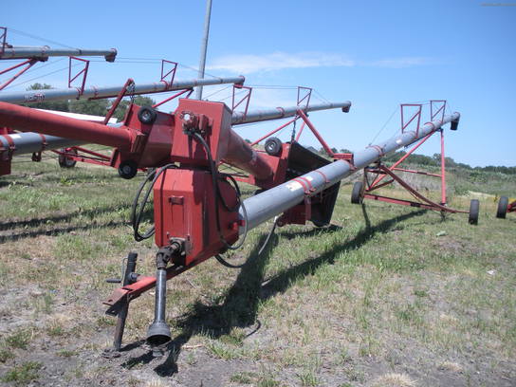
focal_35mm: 36
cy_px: 194
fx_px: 537
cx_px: 258
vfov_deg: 39.7
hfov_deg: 51.4
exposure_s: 1/510
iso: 64
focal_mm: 6.3
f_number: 3.5
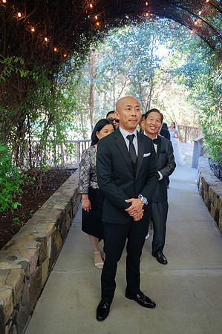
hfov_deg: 46.3
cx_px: 111
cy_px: 167
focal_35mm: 28
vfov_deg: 65.5
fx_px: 260
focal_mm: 28
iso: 1800
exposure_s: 1/160
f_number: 2.8
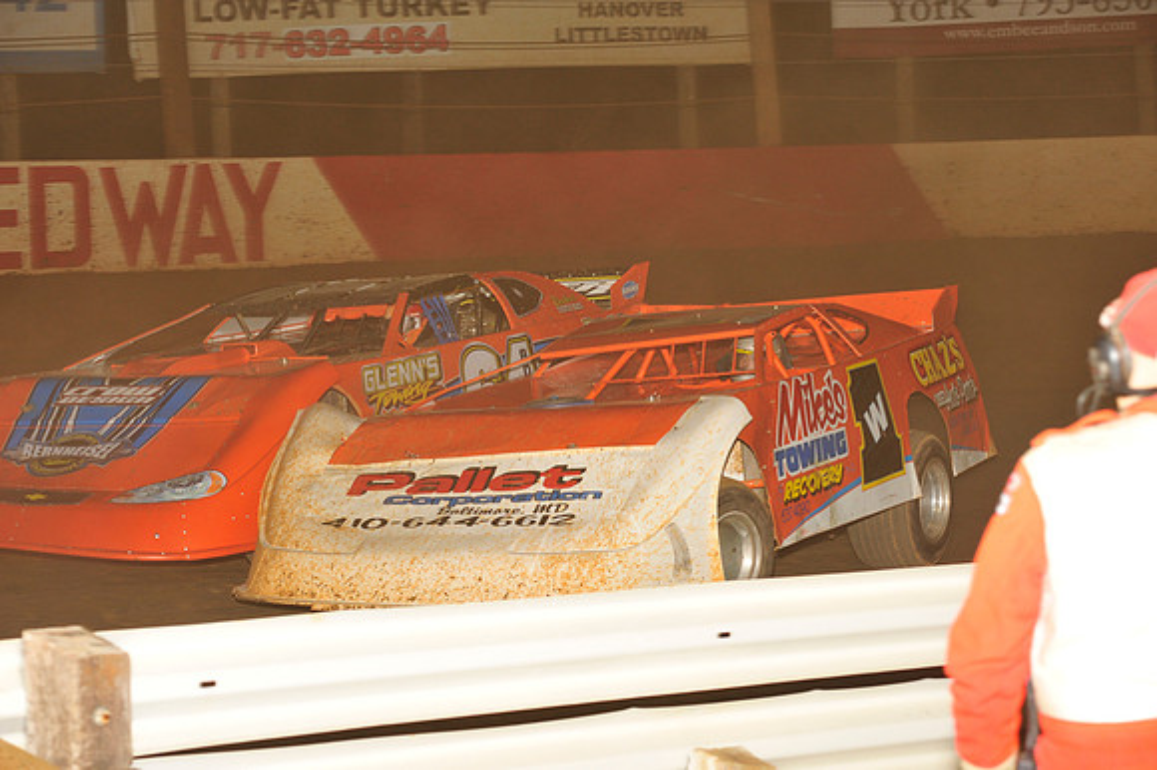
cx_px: 578
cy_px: 385
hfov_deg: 18.3
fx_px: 3597
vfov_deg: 12.2
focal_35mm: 112
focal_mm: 112
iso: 800
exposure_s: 1/250
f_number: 7.1
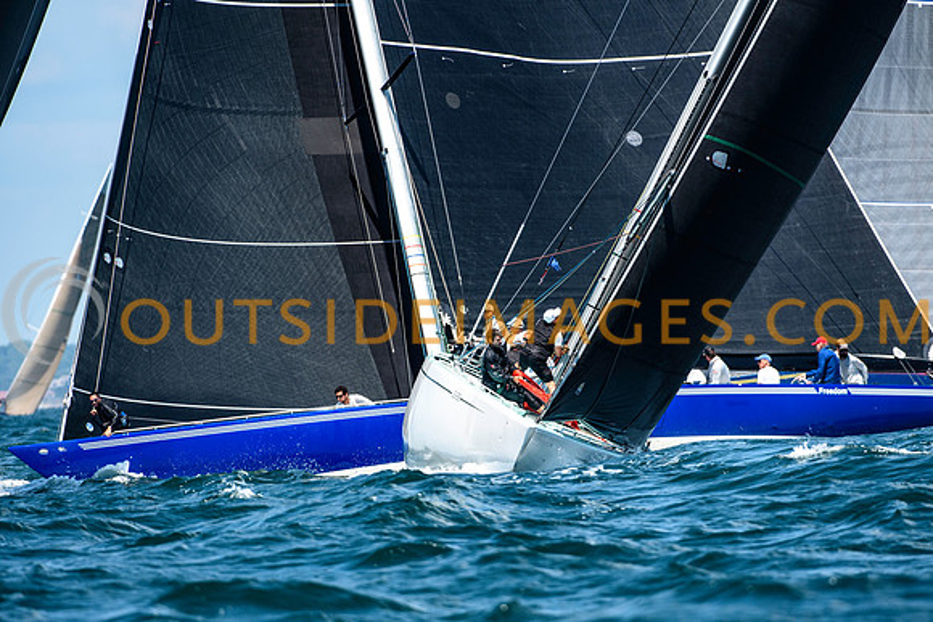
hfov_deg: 4.0
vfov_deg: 2.7
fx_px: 13220
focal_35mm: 510
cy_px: 311
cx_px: 466
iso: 400
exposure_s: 1/1600
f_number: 5.6
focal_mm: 340
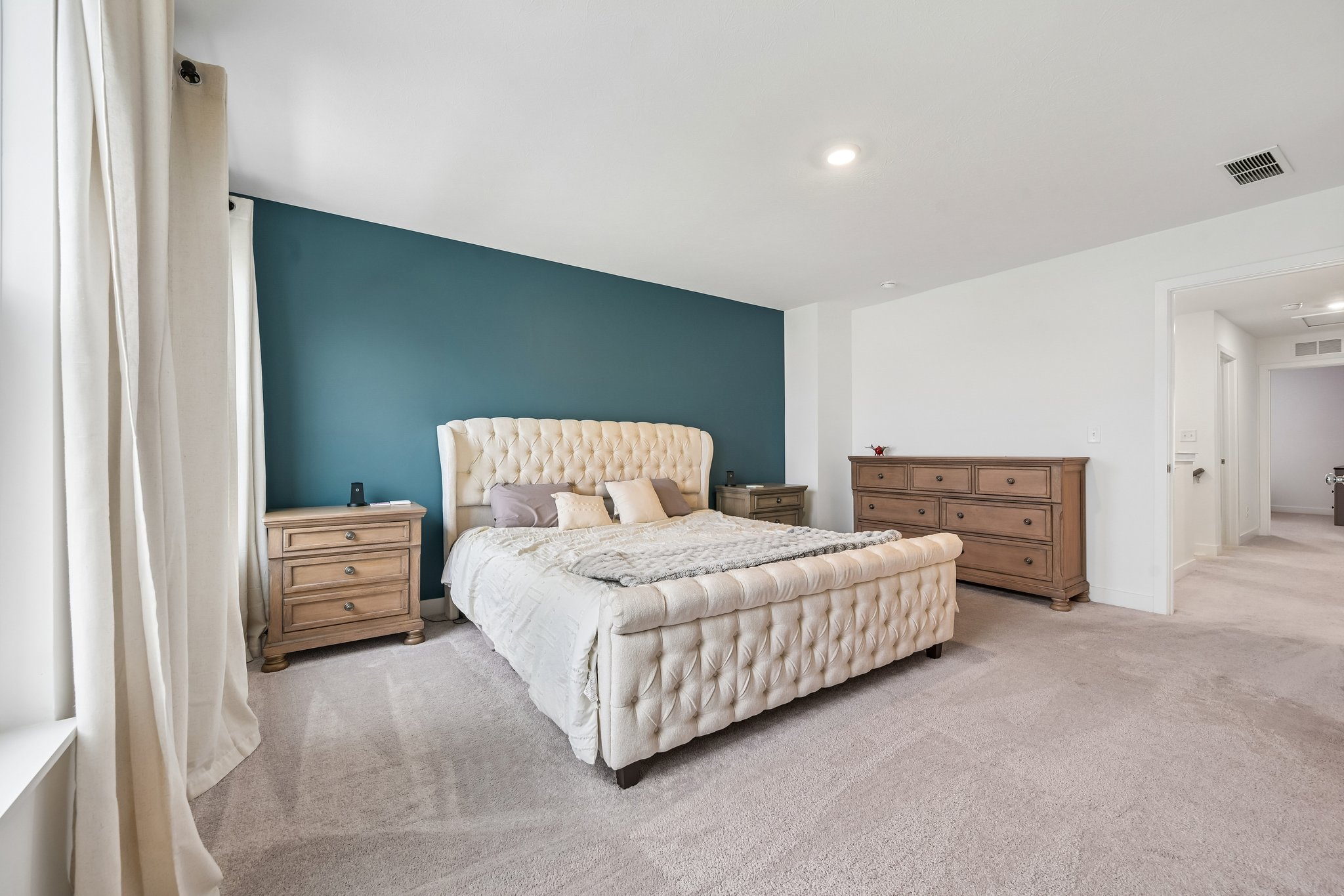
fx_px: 523
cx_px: 672
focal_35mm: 14
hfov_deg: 104.3
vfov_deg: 81.2
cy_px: 448
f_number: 8
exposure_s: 1/15
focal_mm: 14
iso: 400
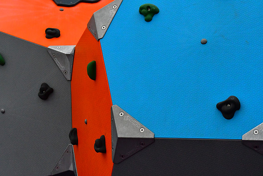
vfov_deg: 16.7
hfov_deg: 24.8
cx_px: 132
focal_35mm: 82
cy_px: 88
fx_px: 599
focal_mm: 55
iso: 6400
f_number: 11
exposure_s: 1/100
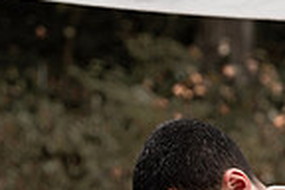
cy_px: 217
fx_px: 1876
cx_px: 293
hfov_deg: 8.6
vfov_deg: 5.8
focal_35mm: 237
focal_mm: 59
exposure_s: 1/400
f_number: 2.8
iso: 400
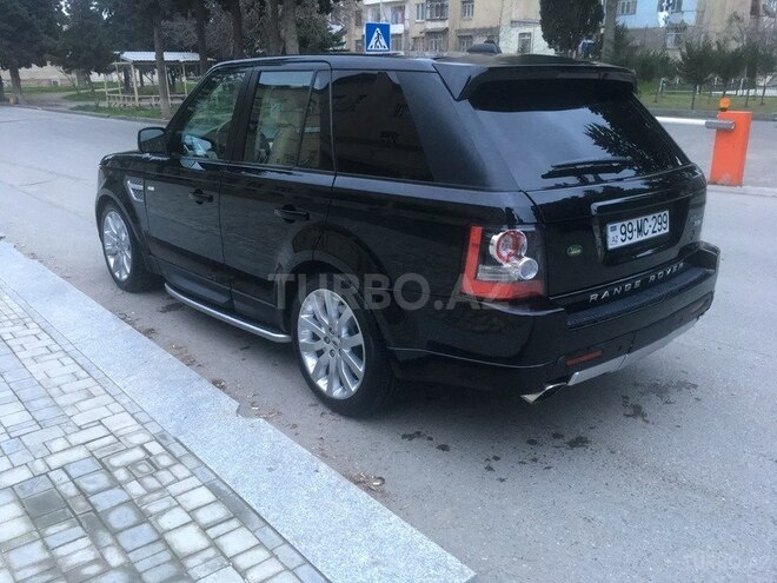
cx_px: 388
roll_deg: +0.3
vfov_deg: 48.2
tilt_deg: -18.1
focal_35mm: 29
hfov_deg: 61.7
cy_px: 292
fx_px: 651
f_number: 2.2
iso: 200
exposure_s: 1/20
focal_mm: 4.15
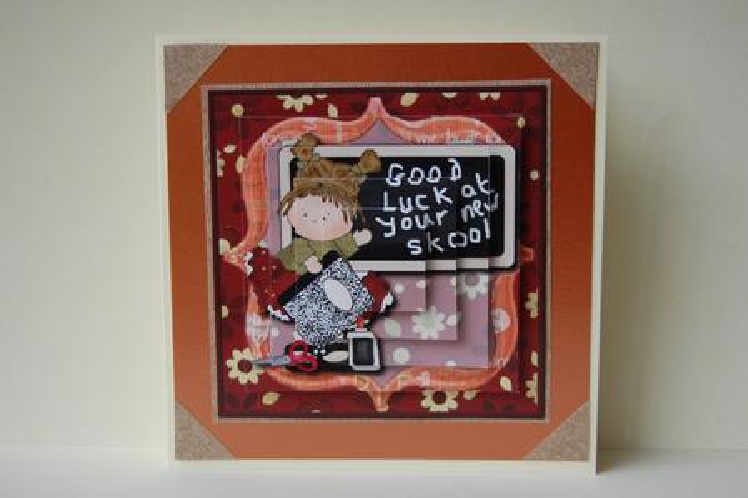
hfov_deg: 33.4
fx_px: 1246
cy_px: 249
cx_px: 374
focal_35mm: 60
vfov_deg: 22.6
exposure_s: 1/60
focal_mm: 40
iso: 400
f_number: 5
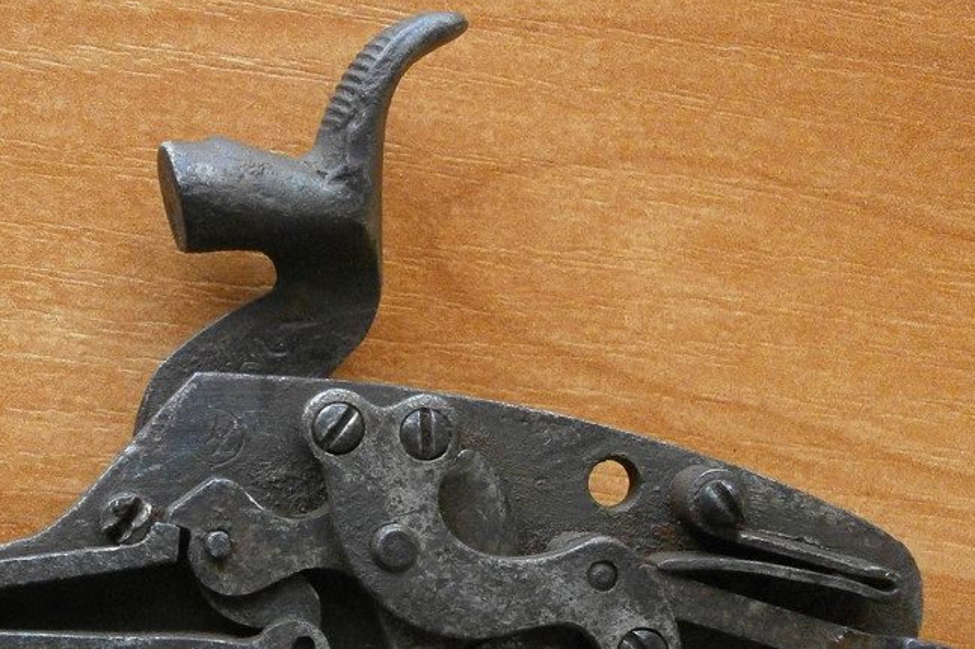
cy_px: 412
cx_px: 200
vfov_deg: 24.5
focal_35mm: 55
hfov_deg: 35.2
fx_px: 1489
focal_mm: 5.8
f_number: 3.1
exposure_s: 1/250
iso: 500
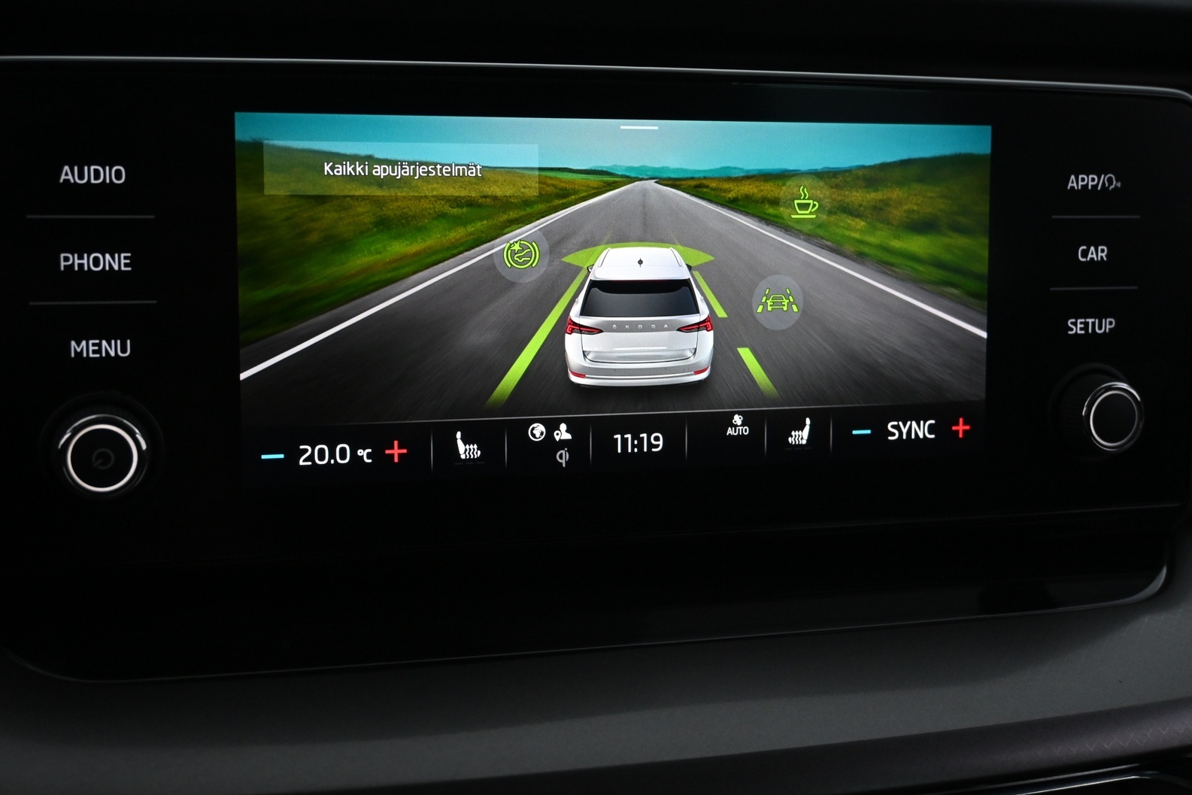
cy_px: 391
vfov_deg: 28.8
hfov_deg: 42.1
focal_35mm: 47
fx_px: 1549
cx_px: 589
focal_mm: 30.5
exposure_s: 1/50
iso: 1600
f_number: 4.8
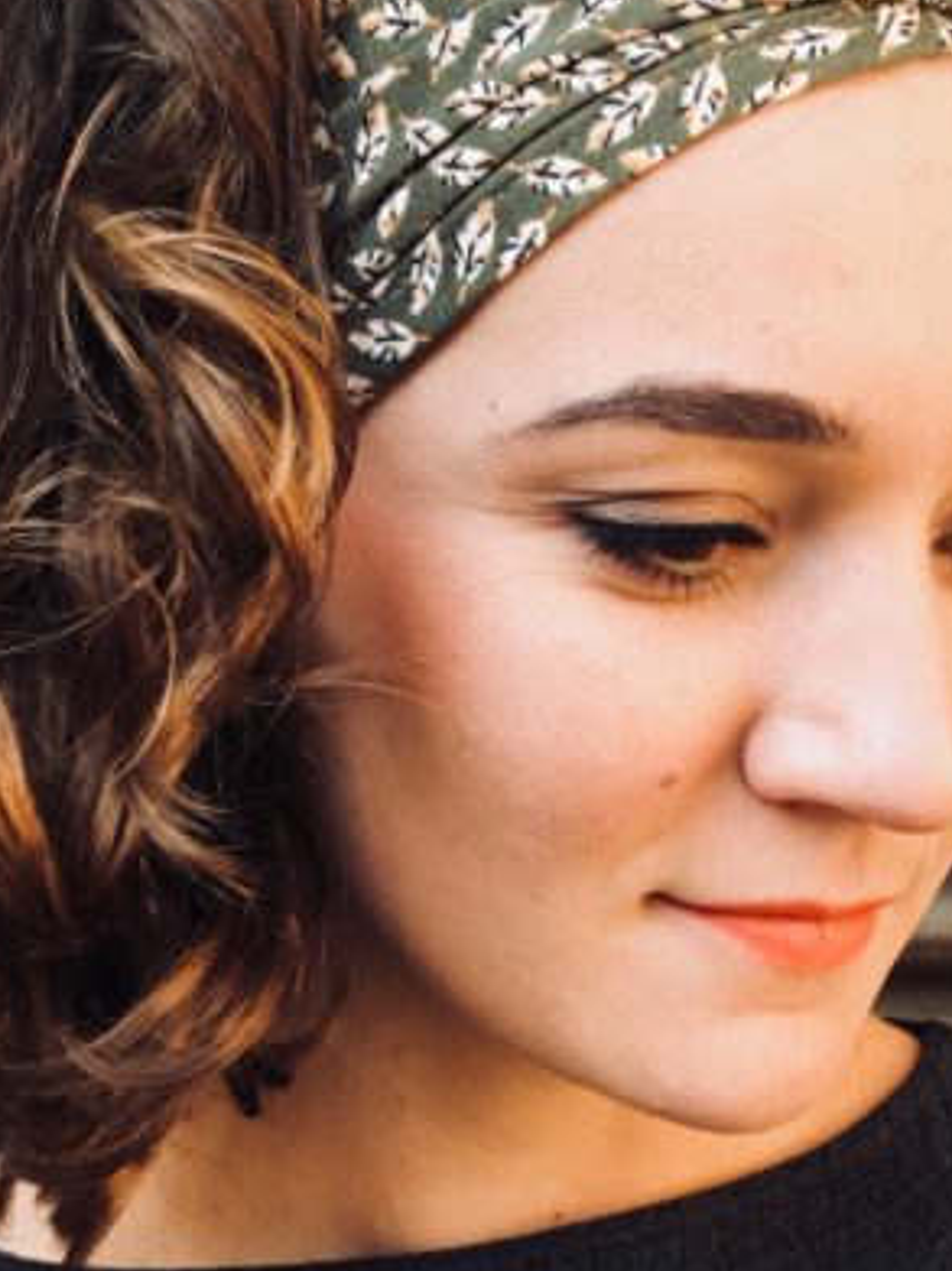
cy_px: 1121
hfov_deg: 19.3
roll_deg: -0.2
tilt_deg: -1.7
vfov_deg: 25.0
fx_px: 2788
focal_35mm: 76
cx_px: 582
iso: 40
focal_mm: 4.15
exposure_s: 1/100
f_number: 2.2
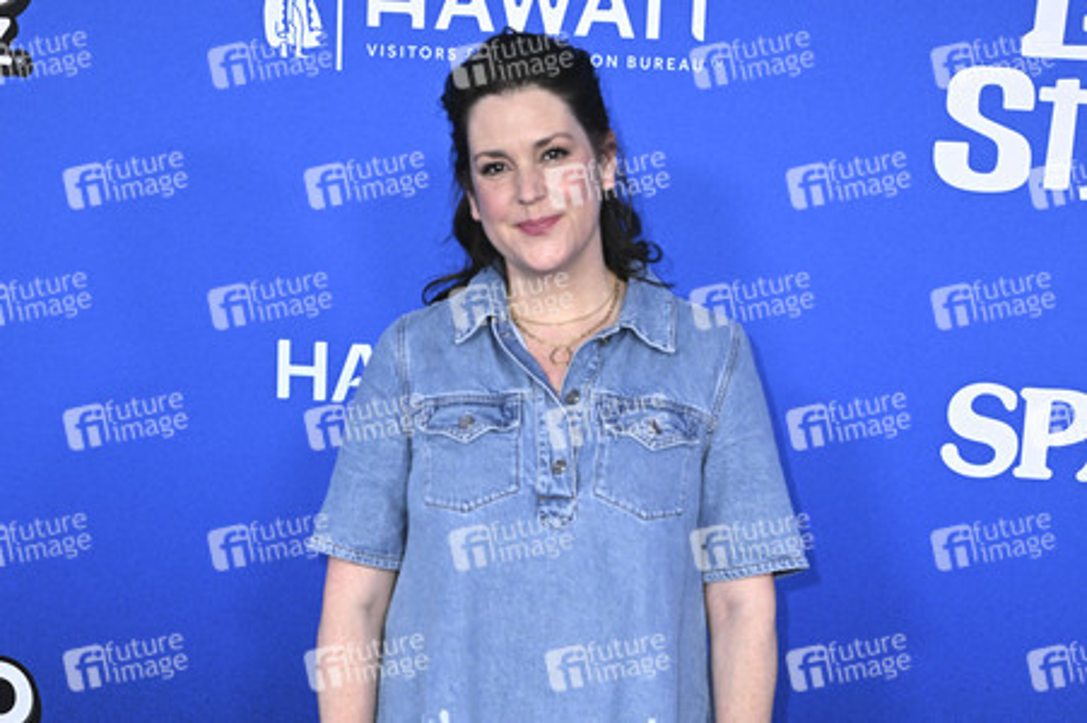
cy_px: 362
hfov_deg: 39.6
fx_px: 1509
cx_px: 544
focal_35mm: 50
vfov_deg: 27.0
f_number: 6.3
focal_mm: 50
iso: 1600
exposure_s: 1/200
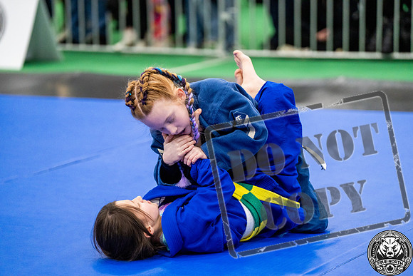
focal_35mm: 136
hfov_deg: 15.1
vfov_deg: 10.1
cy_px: 138
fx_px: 1561
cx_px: 206
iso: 4000
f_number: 2.8
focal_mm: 136
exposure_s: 1/640
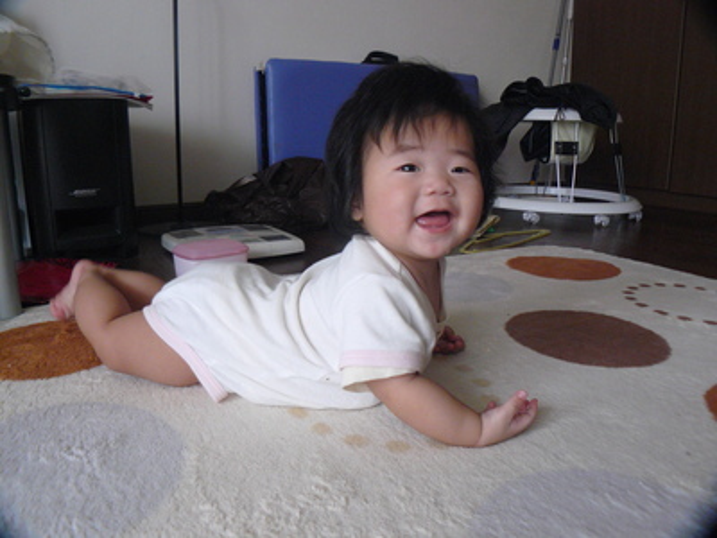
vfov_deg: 39.7
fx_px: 746
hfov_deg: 51.4
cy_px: 269
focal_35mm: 36
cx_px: 358
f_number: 2.8
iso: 200
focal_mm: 6
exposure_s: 1/15
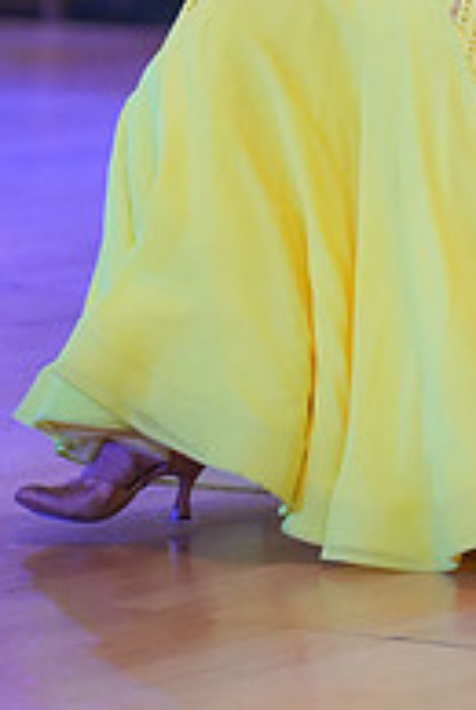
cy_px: -260
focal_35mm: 403
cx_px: 547
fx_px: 7964
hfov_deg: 3.4
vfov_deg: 5.1
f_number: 2
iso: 4000
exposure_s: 1/500
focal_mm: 135
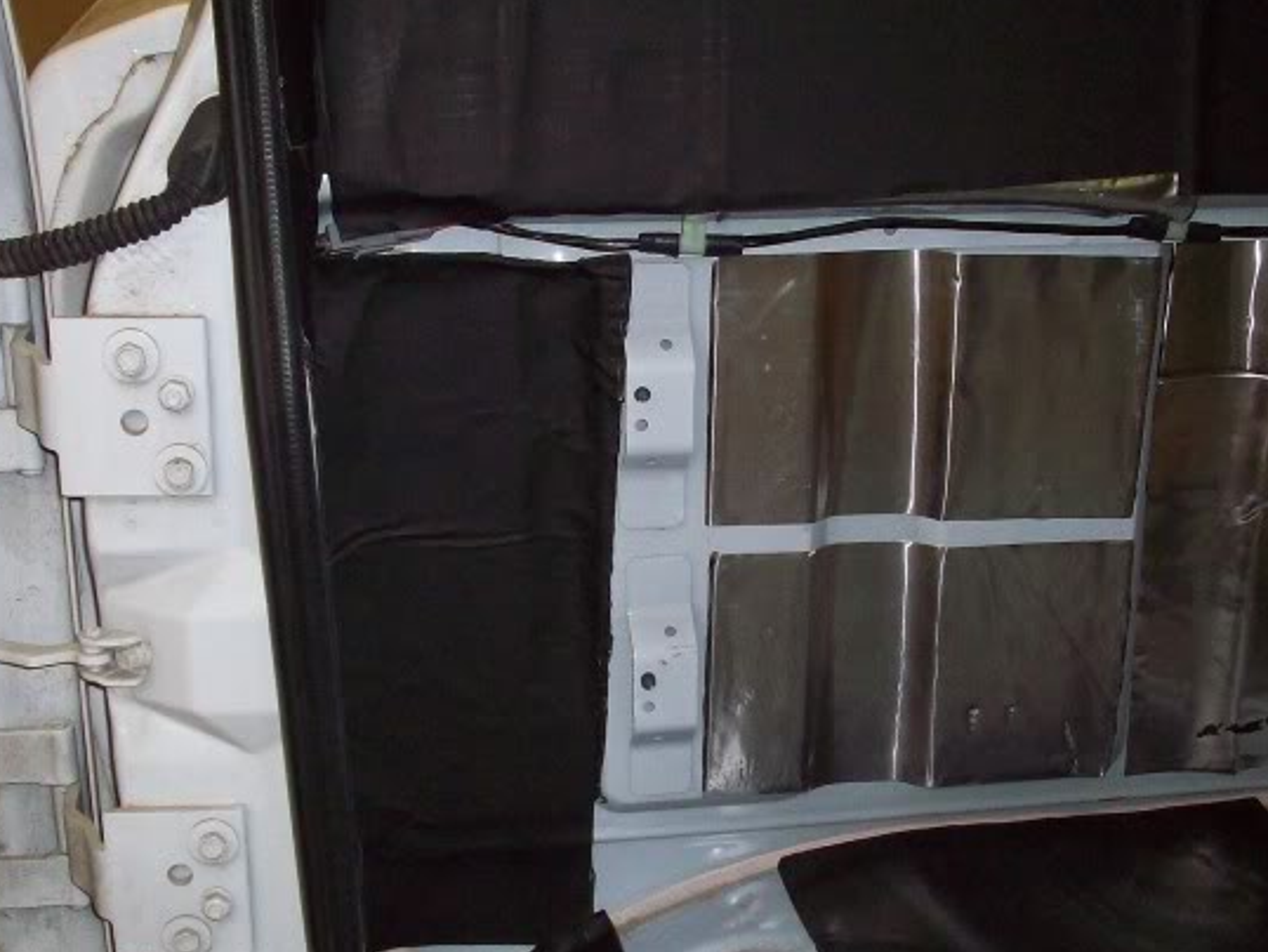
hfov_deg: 34.9
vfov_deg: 26.5
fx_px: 2016
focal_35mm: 55
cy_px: 575
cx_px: 646
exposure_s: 1/64
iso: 200
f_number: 2.8
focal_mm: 6.2
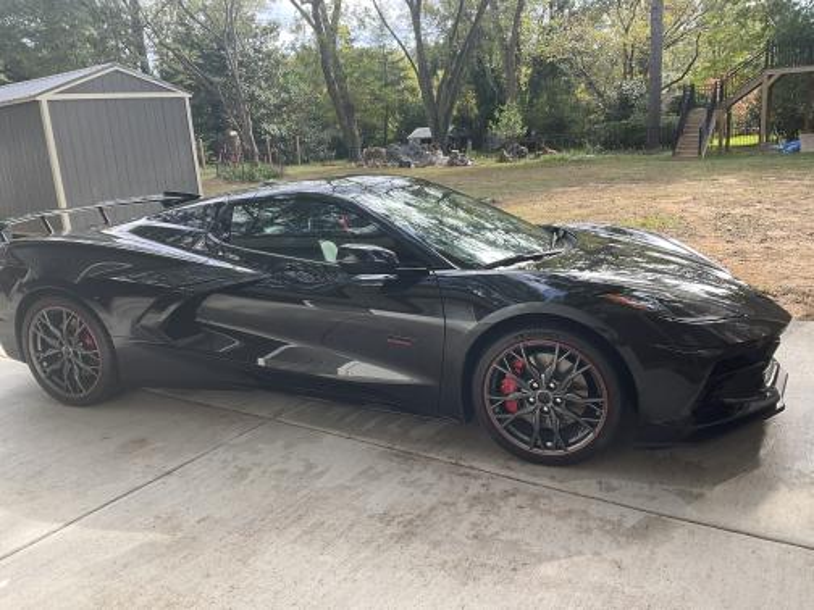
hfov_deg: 61.7
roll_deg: +4.5
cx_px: 407
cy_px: 305
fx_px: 682
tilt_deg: -16.1
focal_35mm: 29
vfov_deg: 48.2
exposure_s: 1/154
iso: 16
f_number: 1.8
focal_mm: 3
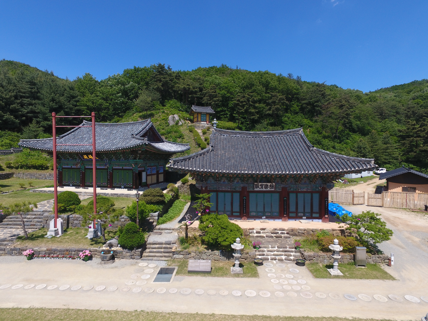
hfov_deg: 81.7
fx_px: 247
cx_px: 214
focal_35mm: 20
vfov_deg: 66.0
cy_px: 160
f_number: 2.8
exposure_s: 1/799
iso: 100
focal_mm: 3.61
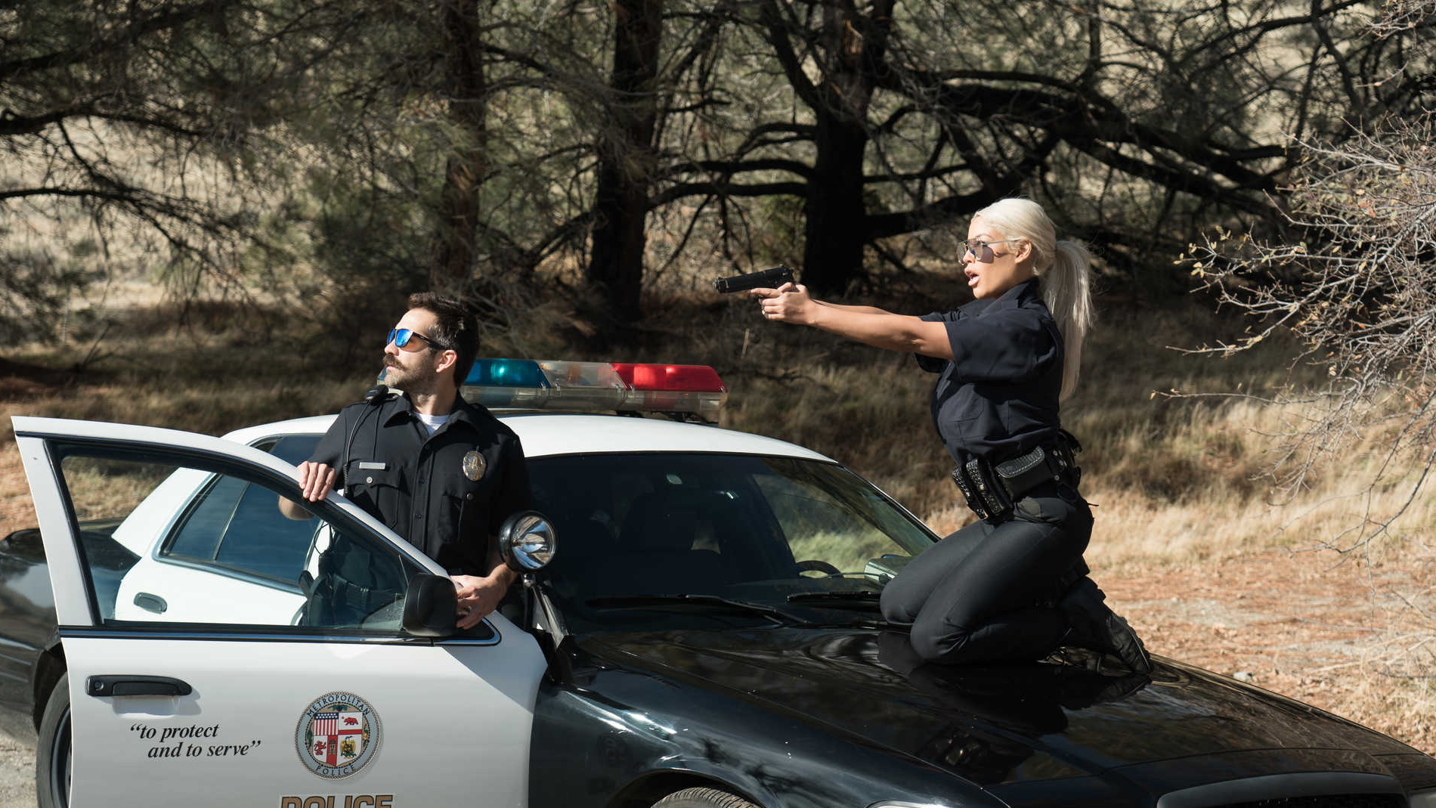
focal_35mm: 64
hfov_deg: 32.8
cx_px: 718
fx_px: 2437
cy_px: 419
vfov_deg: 18.8
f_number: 4
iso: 160
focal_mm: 61
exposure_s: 1/250
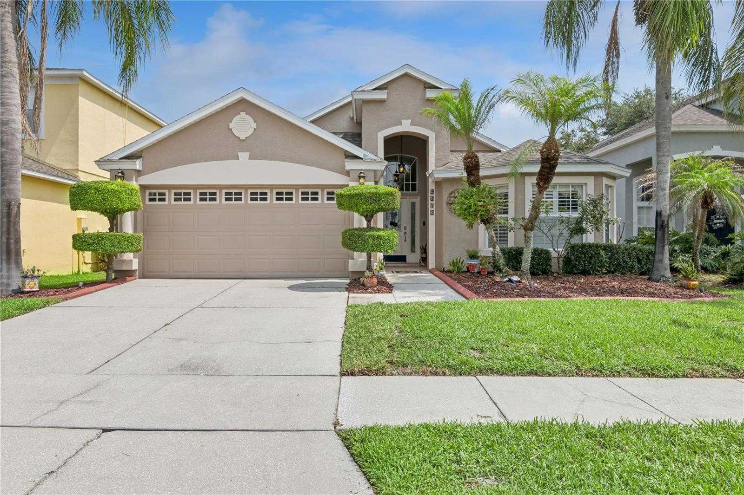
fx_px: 455
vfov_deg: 57.2
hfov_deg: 78.6
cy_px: 248
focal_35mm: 22
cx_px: 372
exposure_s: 1/50
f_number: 20
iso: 125
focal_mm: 22
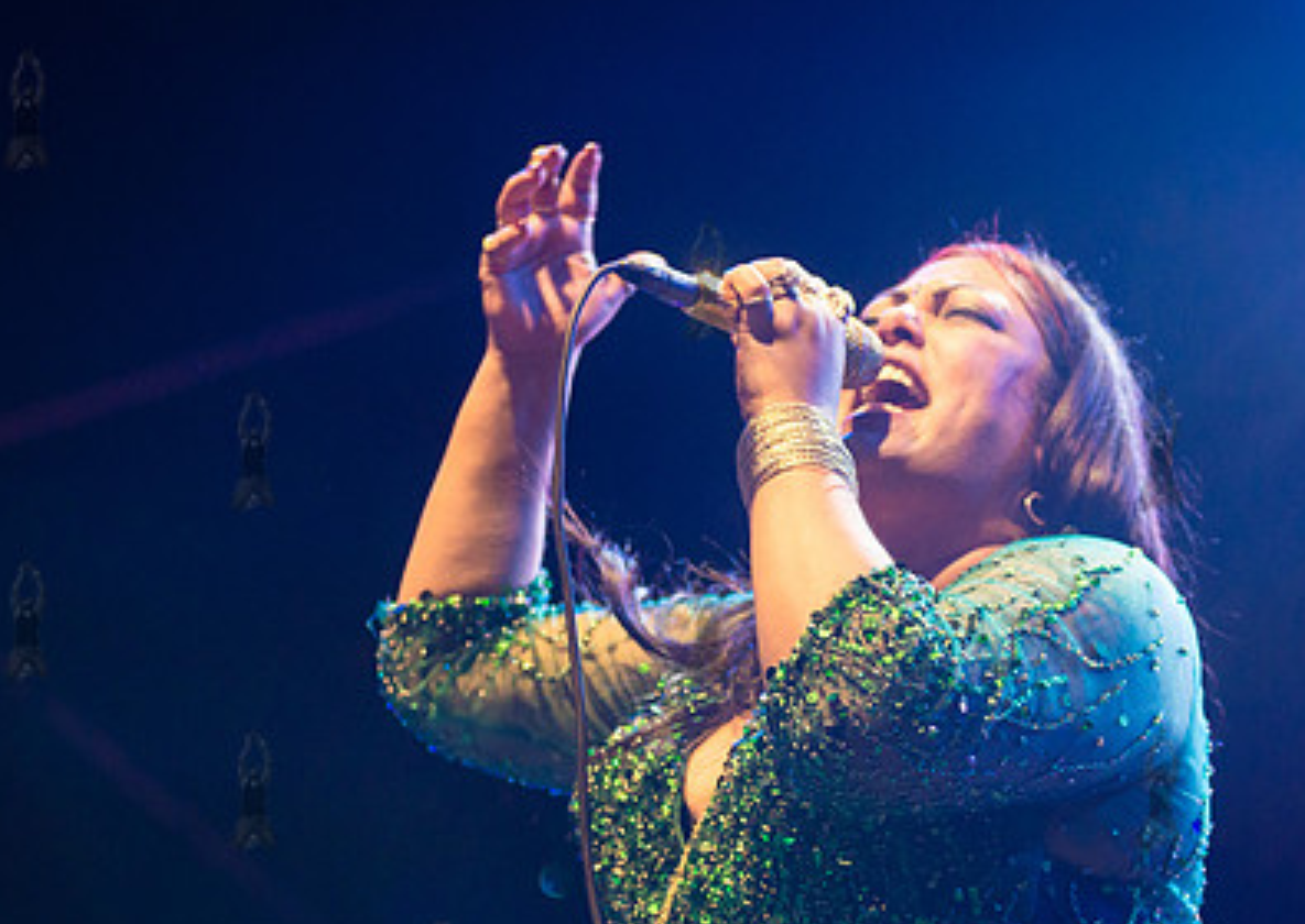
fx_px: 6174
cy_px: 678
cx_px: 859
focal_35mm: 167
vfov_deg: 8.6
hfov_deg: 12.1
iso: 2500
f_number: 4
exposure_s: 1/500
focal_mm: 100
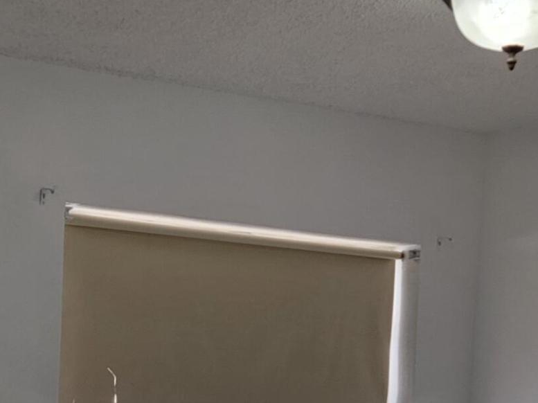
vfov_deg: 16.0
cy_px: 466
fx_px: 1383
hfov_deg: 21.9
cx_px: 166
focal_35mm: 89
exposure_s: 1/120
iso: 80
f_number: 1.8
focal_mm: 6.7
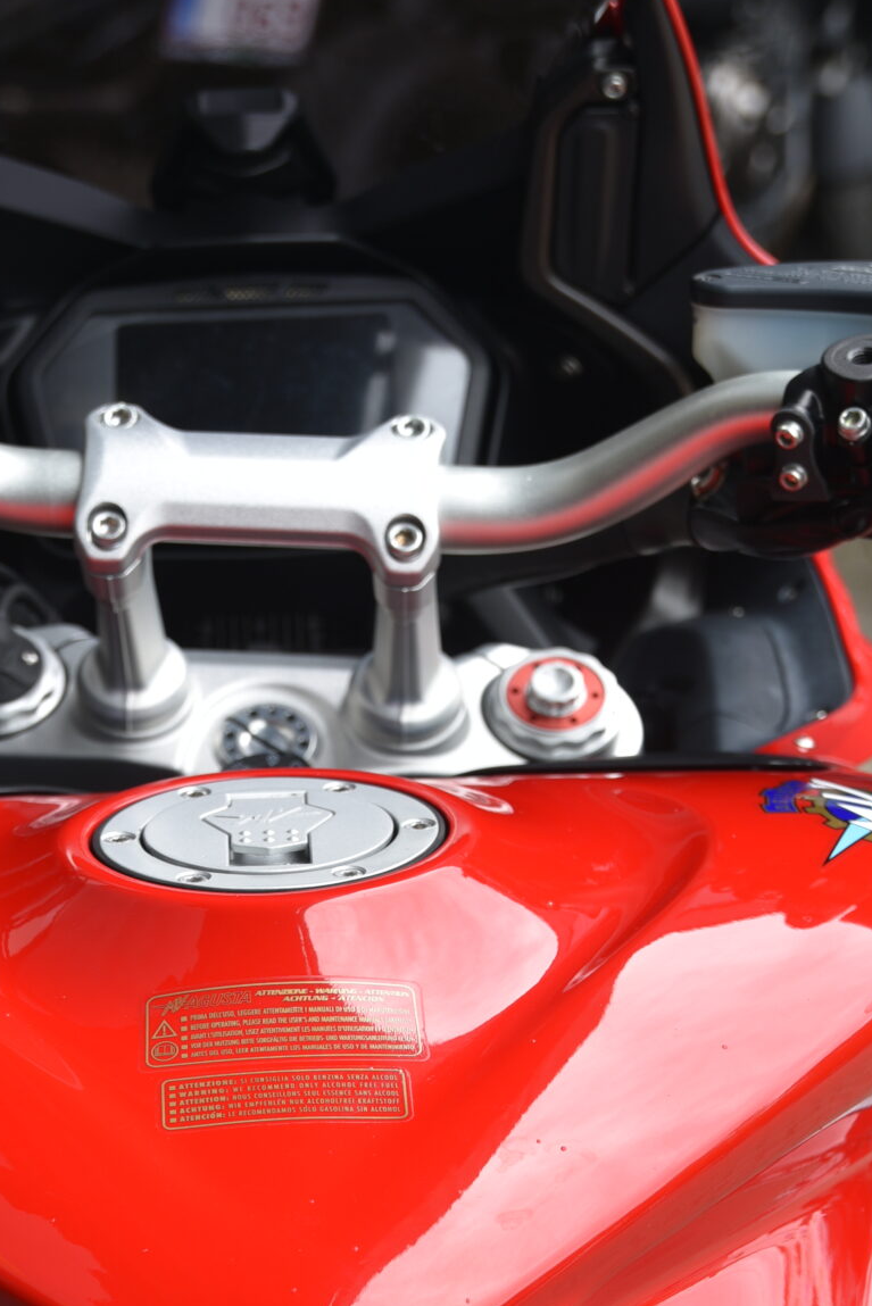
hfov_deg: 13.9
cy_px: 1239
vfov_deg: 20.3
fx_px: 3557
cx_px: 271
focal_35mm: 98
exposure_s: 1/80
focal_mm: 44
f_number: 4.5
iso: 100
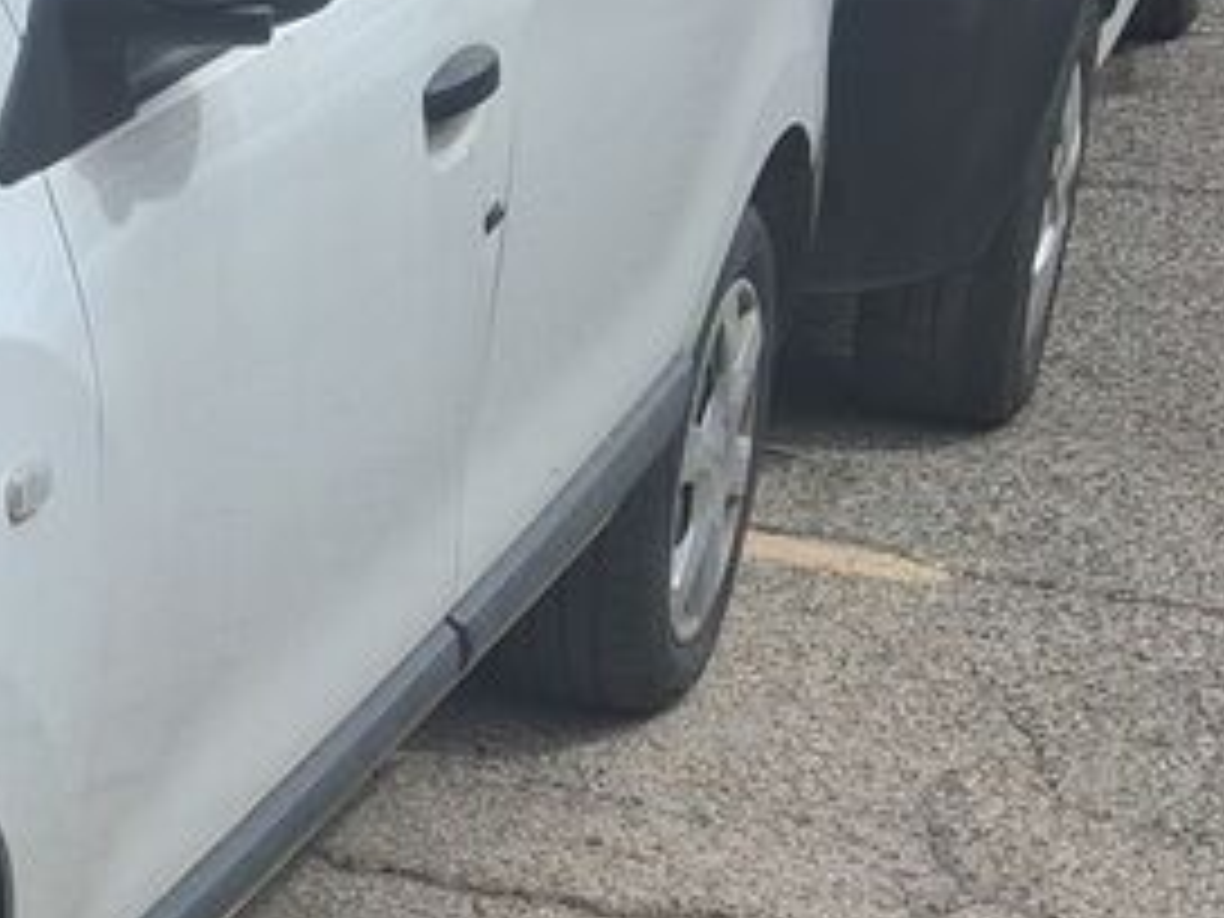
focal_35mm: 119
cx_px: -1152
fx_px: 4208
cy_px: 585
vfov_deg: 12.4
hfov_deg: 14.1
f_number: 1.8
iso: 25
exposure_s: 1/520
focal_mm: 4
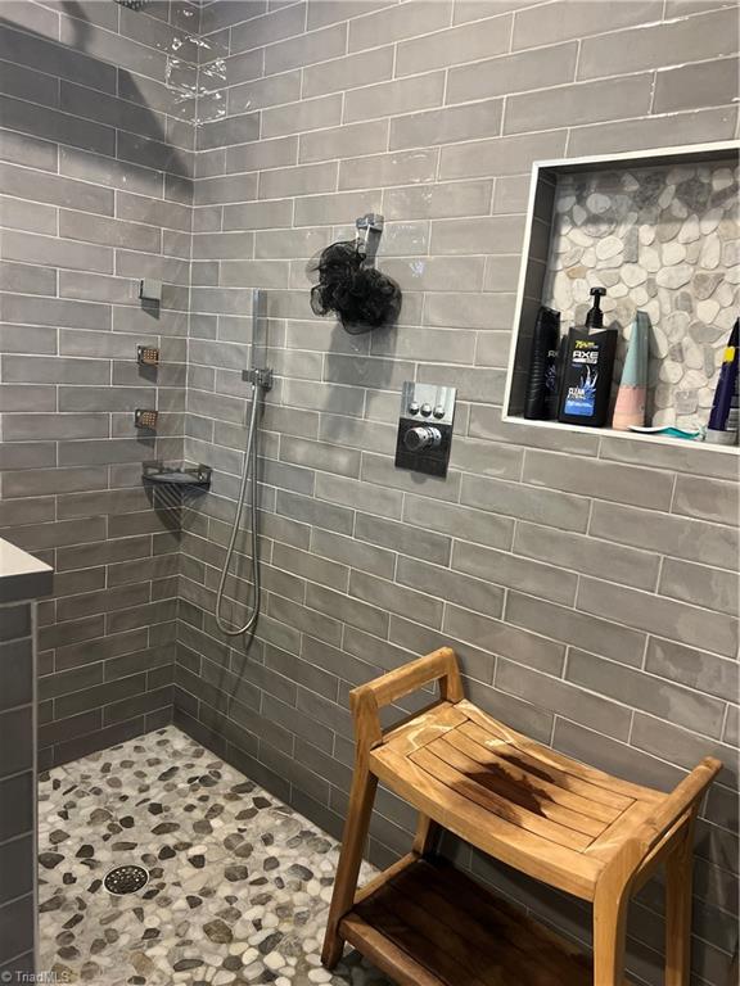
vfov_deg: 67.3
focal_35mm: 26
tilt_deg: -10.7
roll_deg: -5.1
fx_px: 741
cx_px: 370
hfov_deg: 53.1
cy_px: 493
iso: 250
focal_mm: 5.7
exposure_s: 1/60
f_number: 1.5
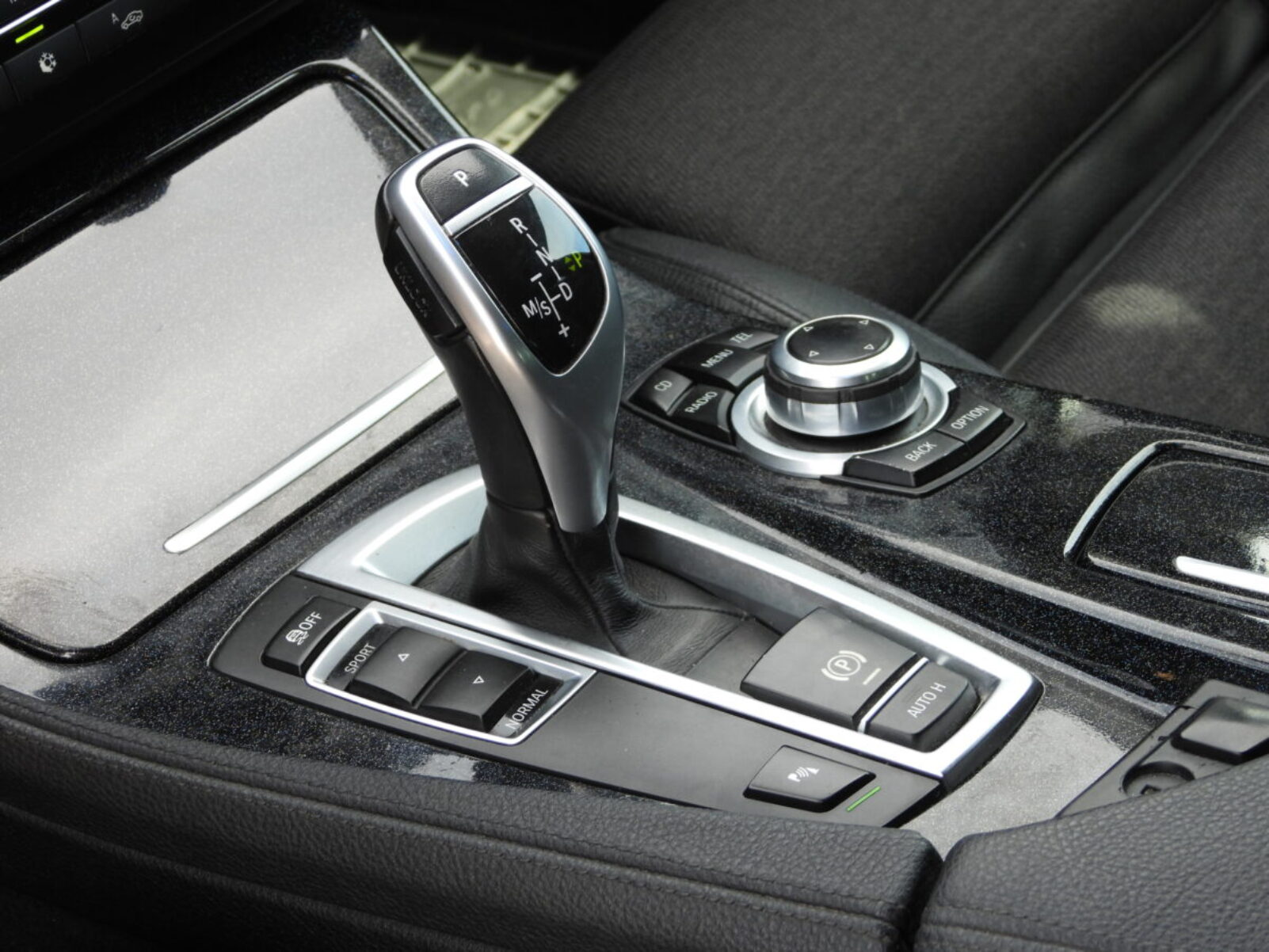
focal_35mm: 97
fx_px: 3556
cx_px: 634
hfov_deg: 20.2
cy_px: 476
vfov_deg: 15.2
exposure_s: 1/60
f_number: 3.5
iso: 100
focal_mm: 17.5
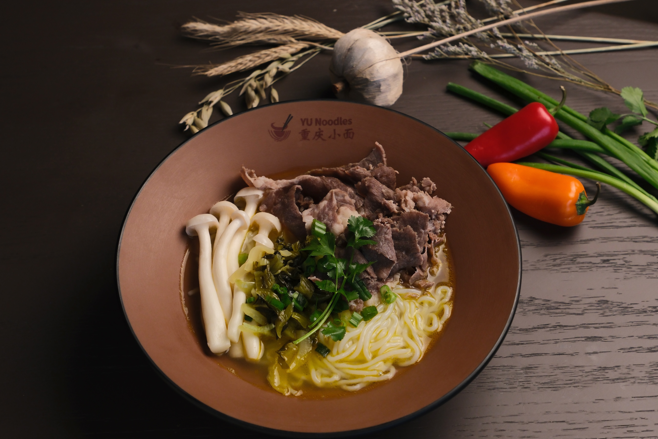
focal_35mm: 51
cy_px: 217
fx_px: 932
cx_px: 327
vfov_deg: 26.5
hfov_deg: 38.9
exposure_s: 1/180
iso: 800
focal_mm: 33
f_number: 4
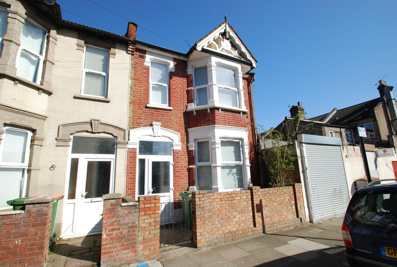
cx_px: 198
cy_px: 134
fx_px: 182
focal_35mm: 16
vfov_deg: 72.3
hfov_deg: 94.9
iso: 100
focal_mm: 11
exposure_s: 1/250
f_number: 8
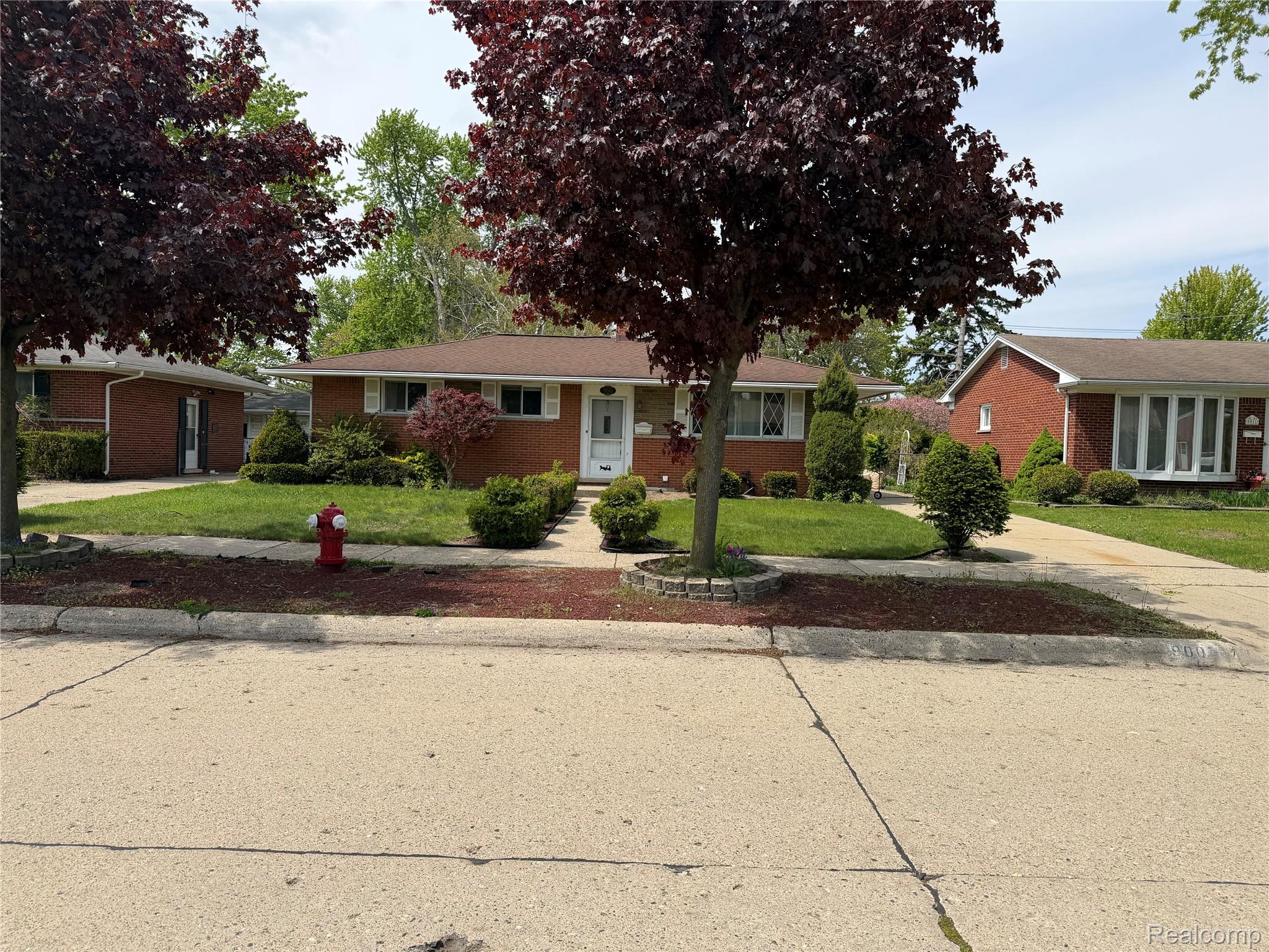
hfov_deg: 71.6
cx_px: 634
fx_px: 880
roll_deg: -2.3
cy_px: 476
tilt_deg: -1.5
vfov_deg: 56.8
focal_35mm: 24
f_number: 1.78
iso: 80
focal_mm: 6.76
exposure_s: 1/3953
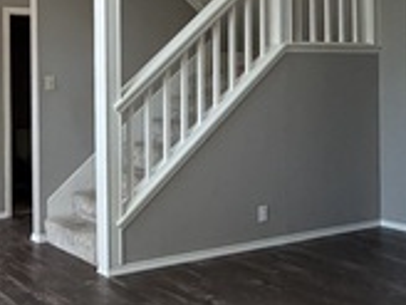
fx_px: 669
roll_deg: +1.4
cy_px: 77
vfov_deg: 25.4
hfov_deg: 33.1
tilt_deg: +1.6
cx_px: 103
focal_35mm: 57
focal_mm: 2.22
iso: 320
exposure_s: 1/82
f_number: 2.2
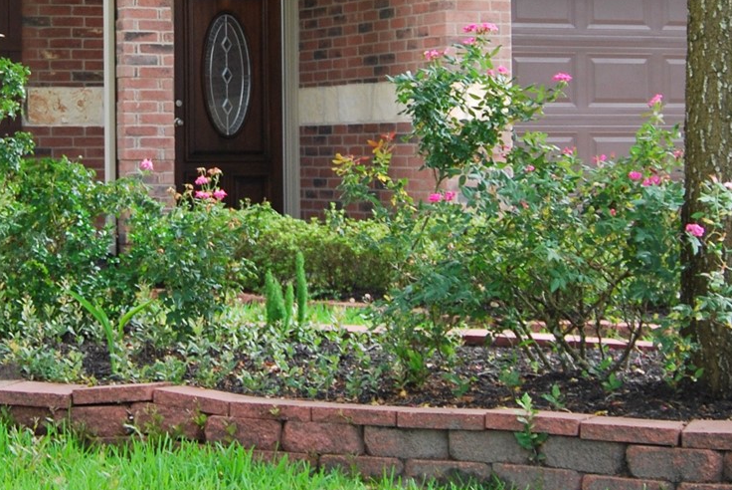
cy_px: 16
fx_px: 2157
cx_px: 145
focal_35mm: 106
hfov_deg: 19.1
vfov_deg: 12.8
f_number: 4
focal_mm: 24
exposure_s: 1/60
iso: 200
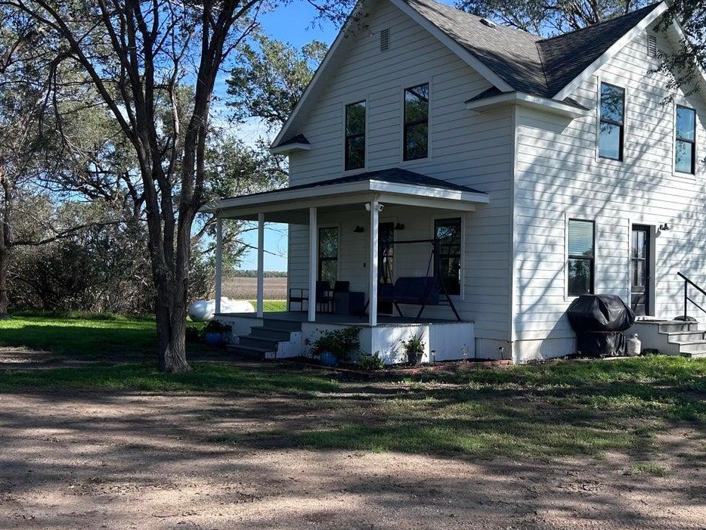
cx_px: 464
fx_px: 775
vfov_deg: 37.7
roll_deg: -0.3
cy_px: 274
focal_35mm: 38
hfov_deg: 48.2
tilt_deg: +0.3
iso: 50
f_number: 1.5
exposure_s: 1/2208
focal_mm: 5.7
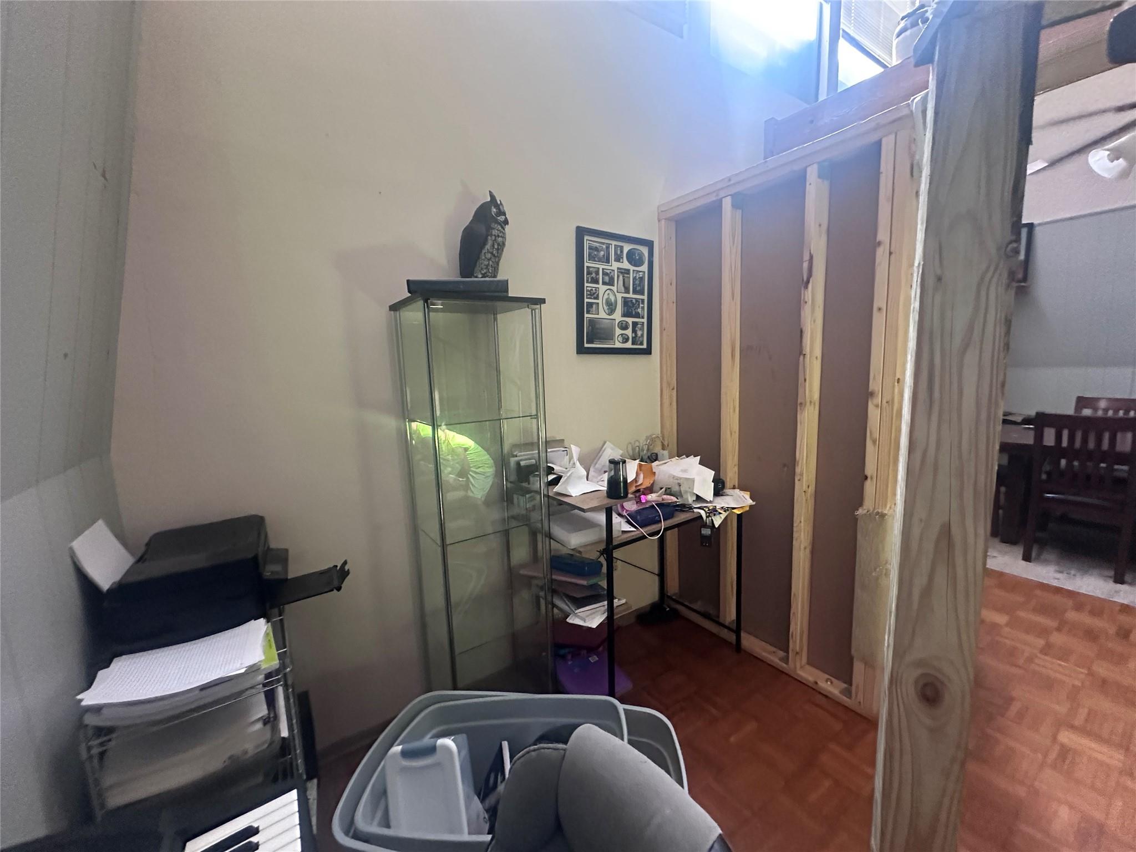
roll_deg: +1.4
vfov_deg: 85.7
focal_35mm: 14
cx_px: 568
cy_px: 426
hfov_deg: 102.1
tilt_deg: -8.9
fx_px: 459
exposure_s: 1/60
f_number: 2.2
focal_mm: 2.22
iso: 800
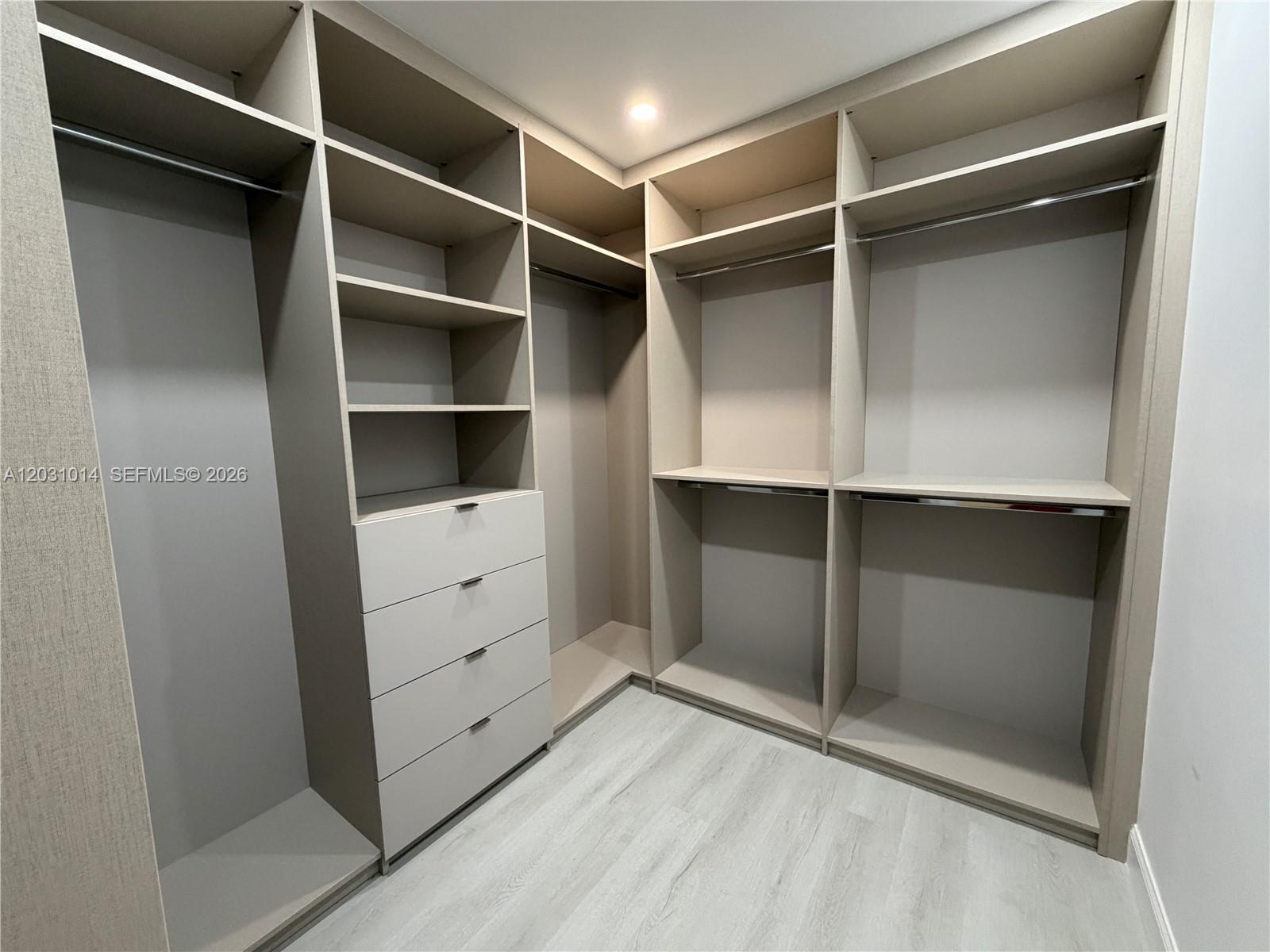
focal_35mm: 14
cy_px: 476
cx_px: 635
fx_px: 514
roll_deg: +2.2
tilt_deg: -7.3
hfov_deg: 102.1
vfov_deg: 85.7
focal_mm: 2.22
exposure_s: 1/60
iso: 250
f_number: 2.2
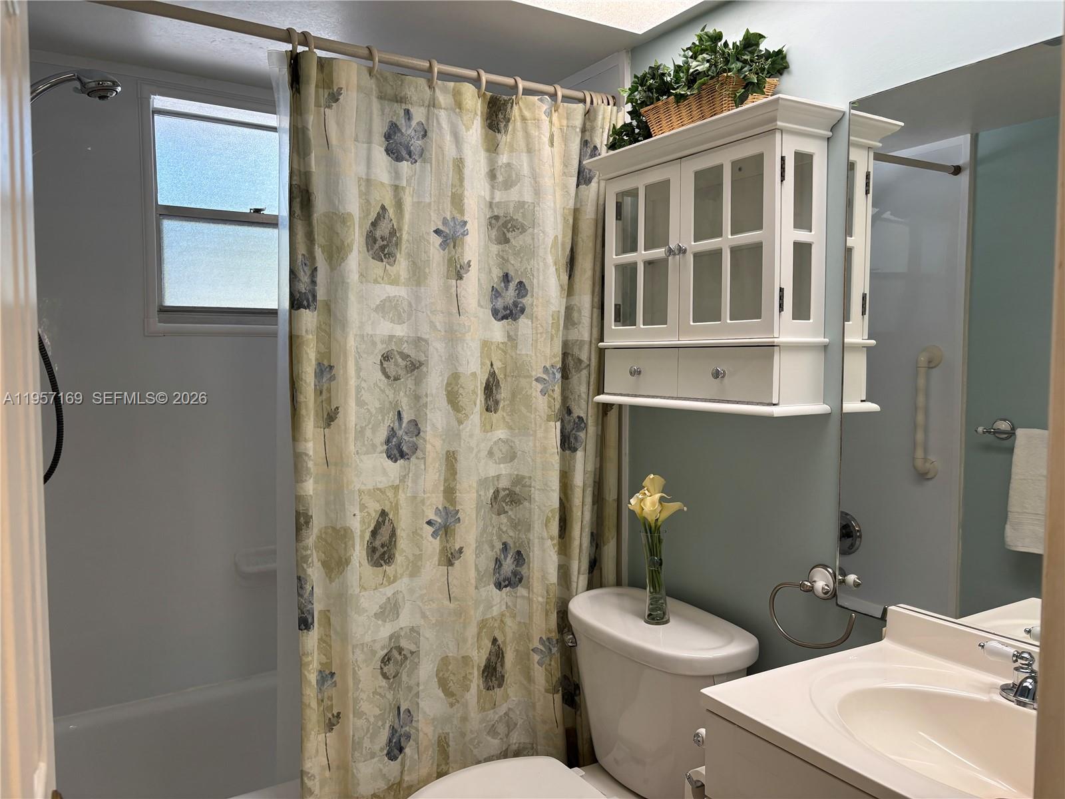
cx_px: 532
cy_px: 400
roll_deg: -0.9
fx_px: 800
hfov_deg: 67.3
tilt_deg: -3.2
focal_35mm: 26
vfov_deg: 53.1
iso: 100
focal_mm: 5.96
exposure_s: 1/120
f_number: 1.6
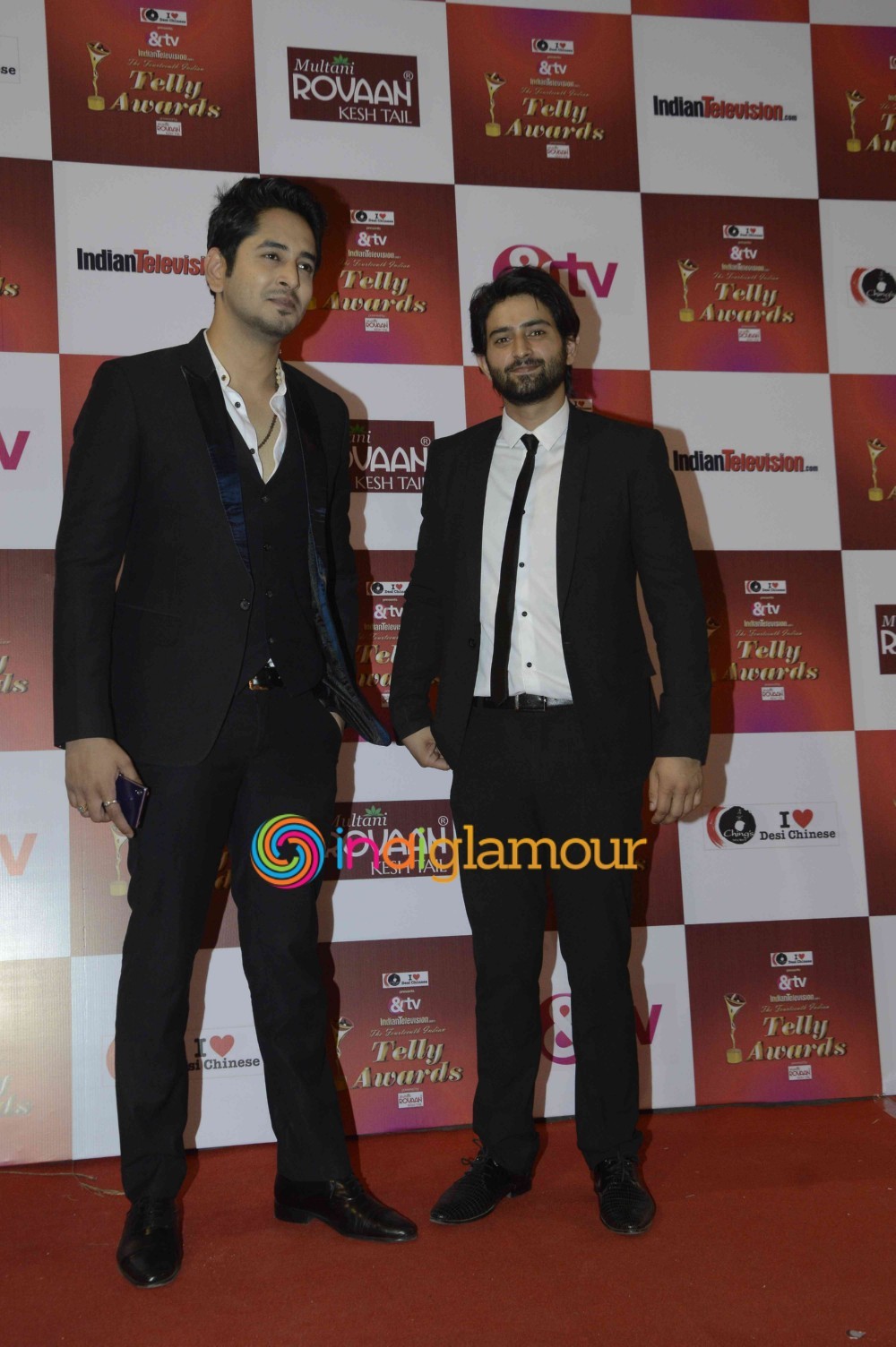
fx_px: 1795
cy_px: 674
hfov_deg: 28.0
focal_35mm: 48
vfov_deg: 41.1
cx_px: 448
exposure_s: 1/160
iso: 800
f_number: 8
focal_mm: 32
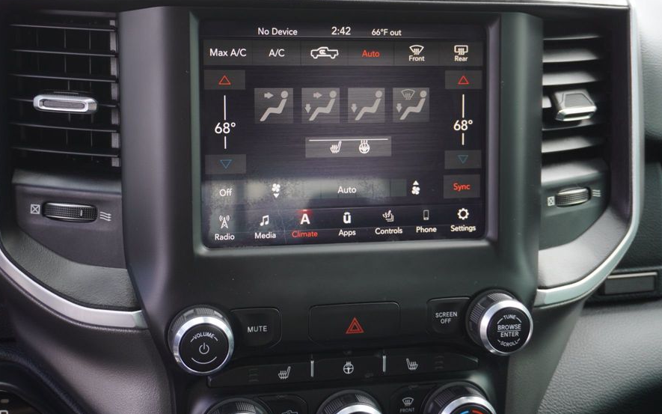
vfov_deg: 27.9
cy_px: 165
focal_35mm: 46
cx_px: 295
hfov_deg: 43.4
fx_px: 830
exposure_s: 1/60
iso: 125
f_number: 4.5
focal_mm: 26
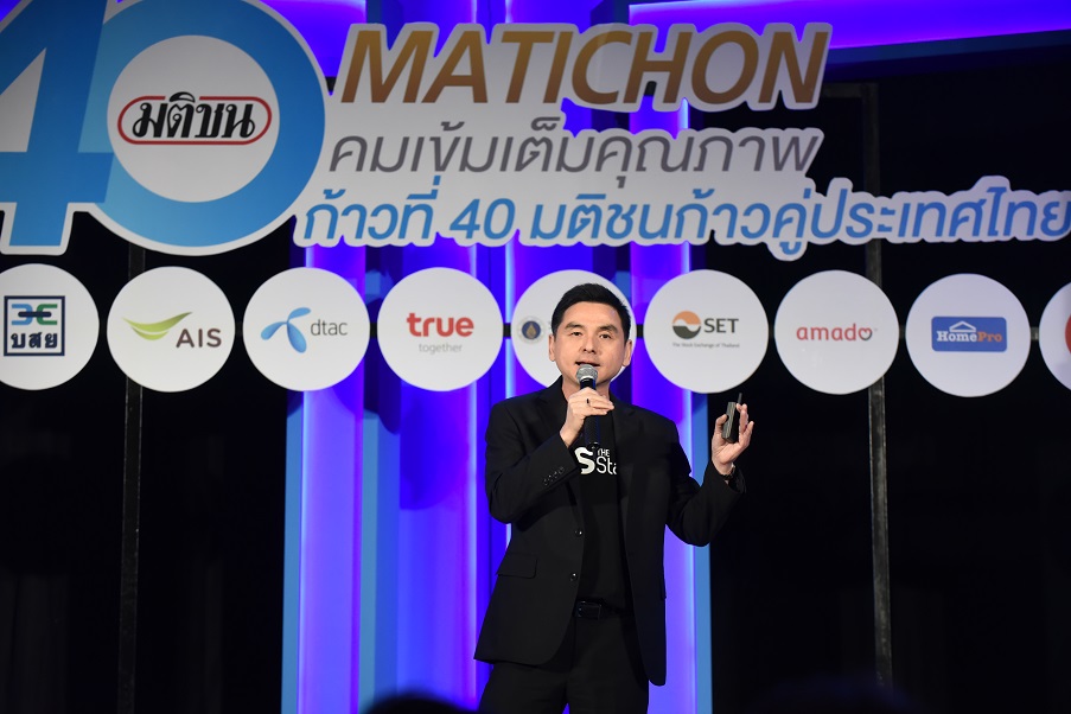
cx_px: 536
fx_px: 3272
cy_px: 357
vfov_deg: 12.5
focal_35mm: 110
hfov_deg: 18.6
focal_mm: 110
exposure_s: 1/500
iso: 3200
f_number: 5.6
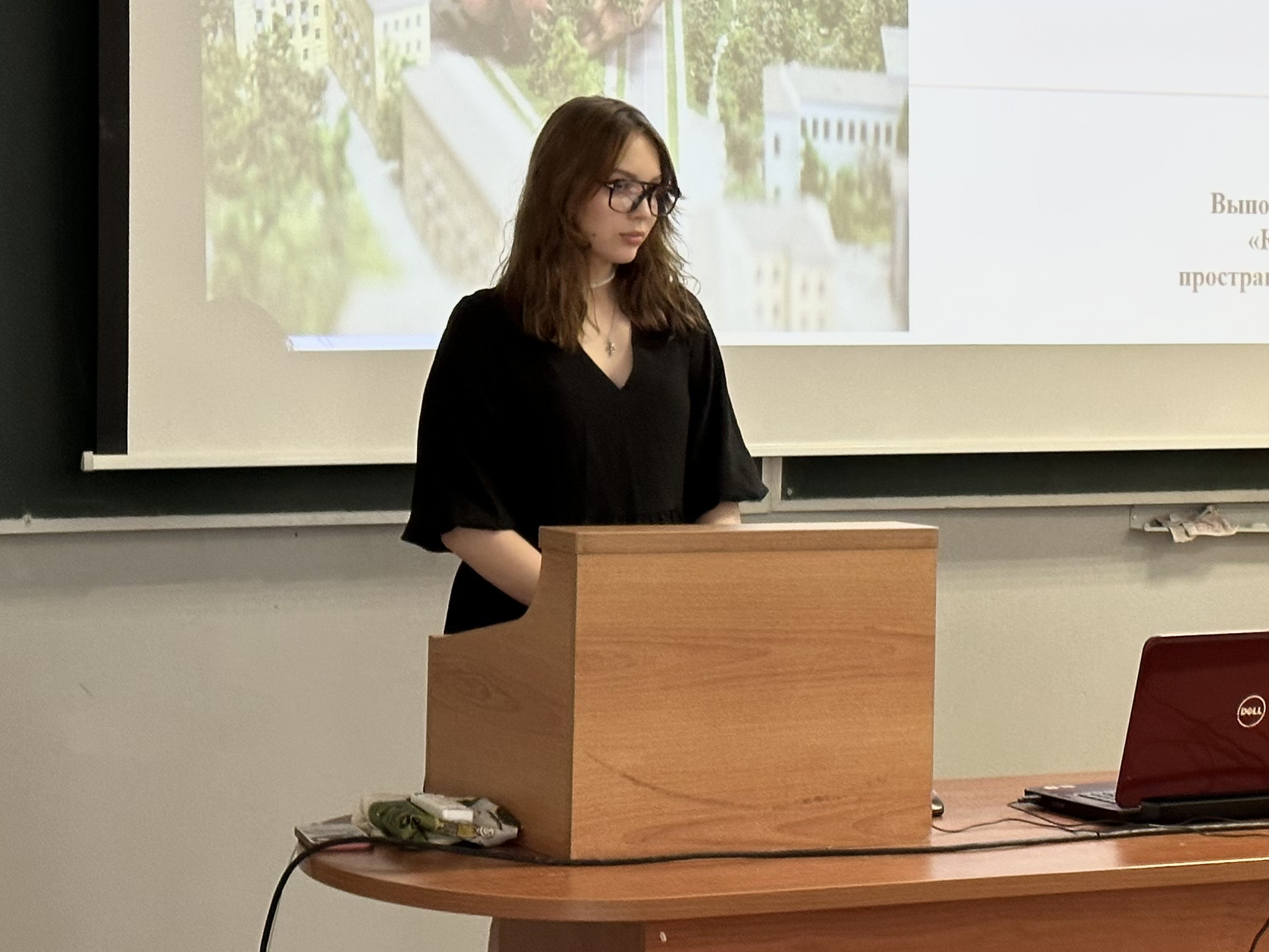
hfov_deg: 19.9
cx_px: 916
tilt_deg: -0.7
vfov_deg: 15.1
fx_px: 3592
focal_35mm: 98
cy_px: 368
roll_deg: -1.3
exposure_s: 1/60
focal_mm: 6.86
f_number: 1.78
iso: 160
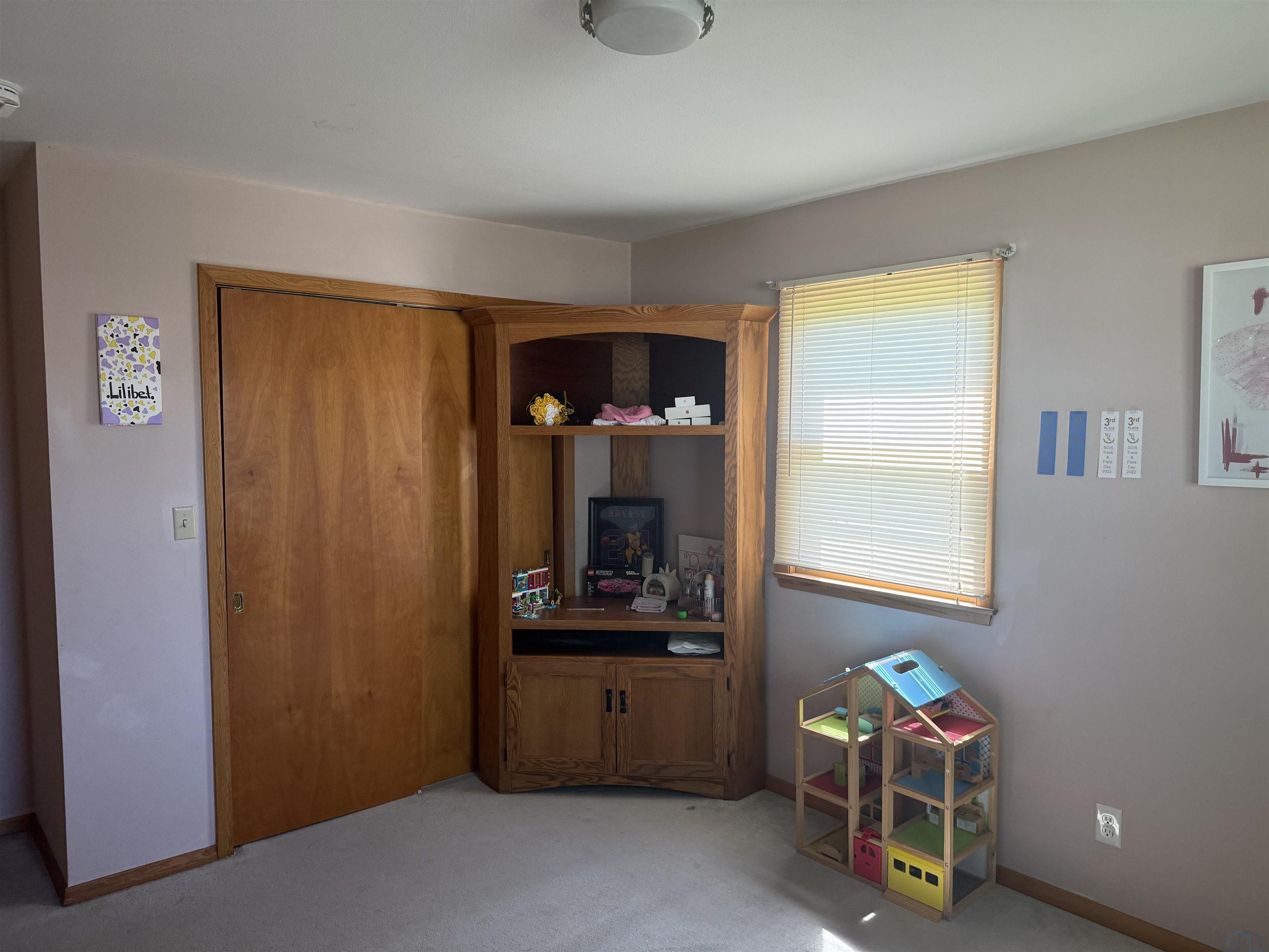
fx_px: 880
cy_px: 476
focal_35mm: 24
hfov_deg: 71.6
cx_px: 634
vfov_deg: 56.8
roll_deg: -0.5
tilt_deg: -3.8
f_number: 1.78
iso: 200
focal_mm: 6.76
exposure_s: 1/155
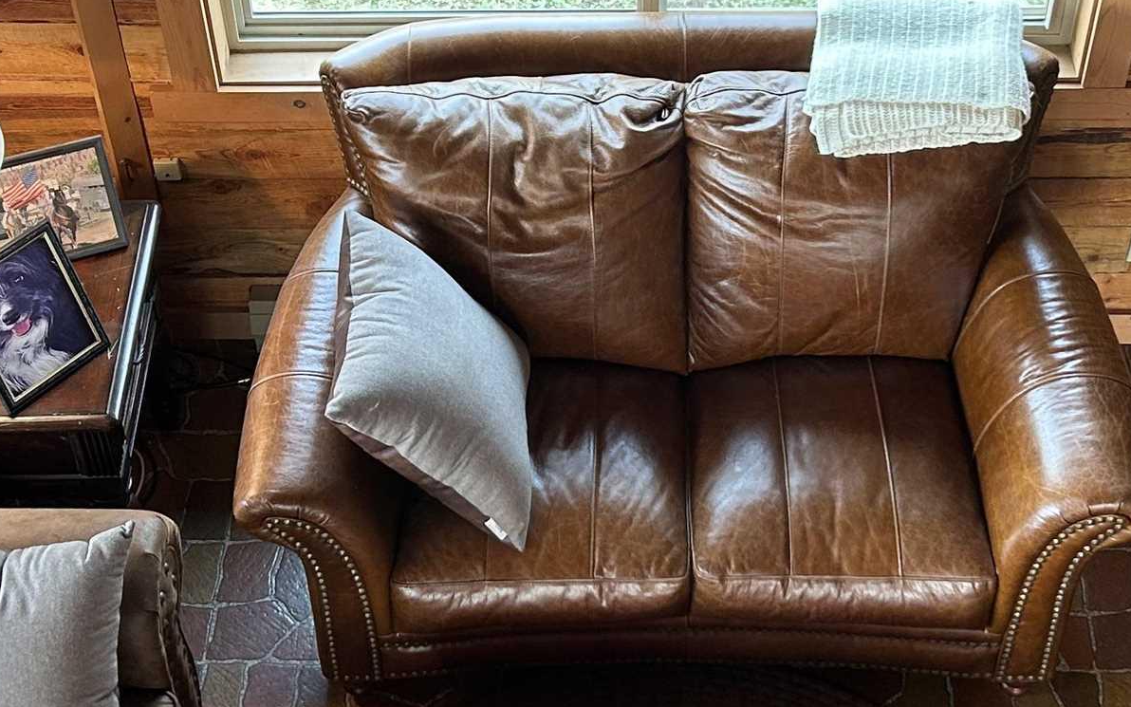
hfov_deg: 29.0
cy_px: 238
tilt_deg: -45.6
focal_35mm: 71
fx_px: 2188
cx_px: 609
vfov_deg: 18.3
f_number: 1.5
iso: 80
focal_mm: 5.7
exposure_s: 1/60
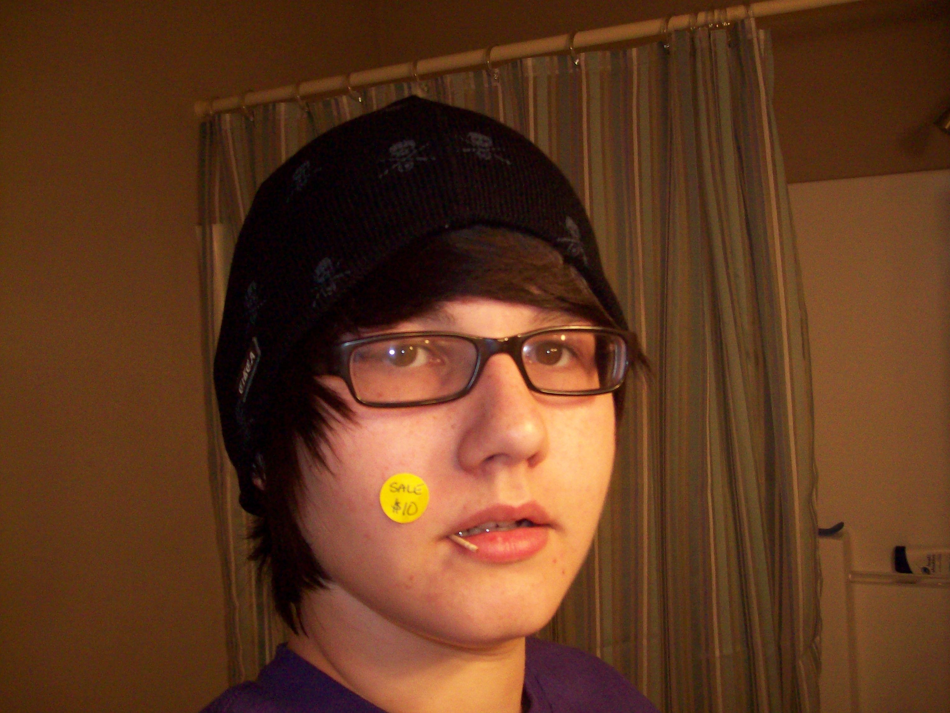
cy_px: 356
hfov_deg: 51.4
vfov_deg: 39.7
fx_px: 988
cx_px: 475
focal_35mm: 36
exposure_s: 1/64
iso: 200
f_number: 2.7
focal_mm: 6
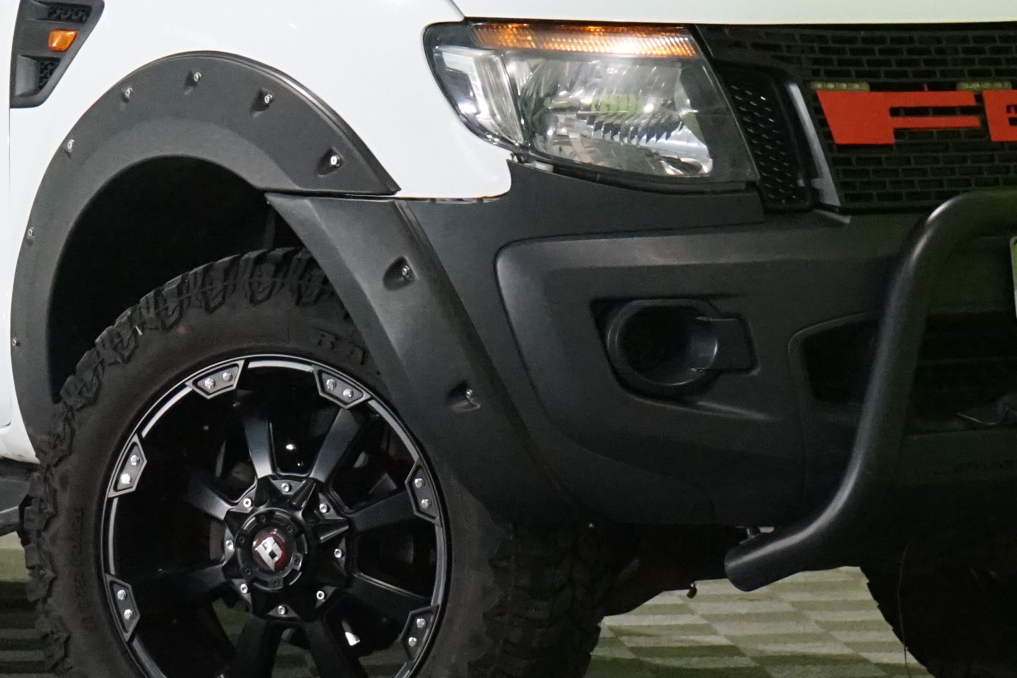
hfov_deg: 11.0
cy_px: 139
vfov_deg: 7.4
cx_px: 308
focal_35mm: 186
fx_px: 5254
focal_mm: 65
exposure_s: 1/80
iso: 6400
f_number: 10
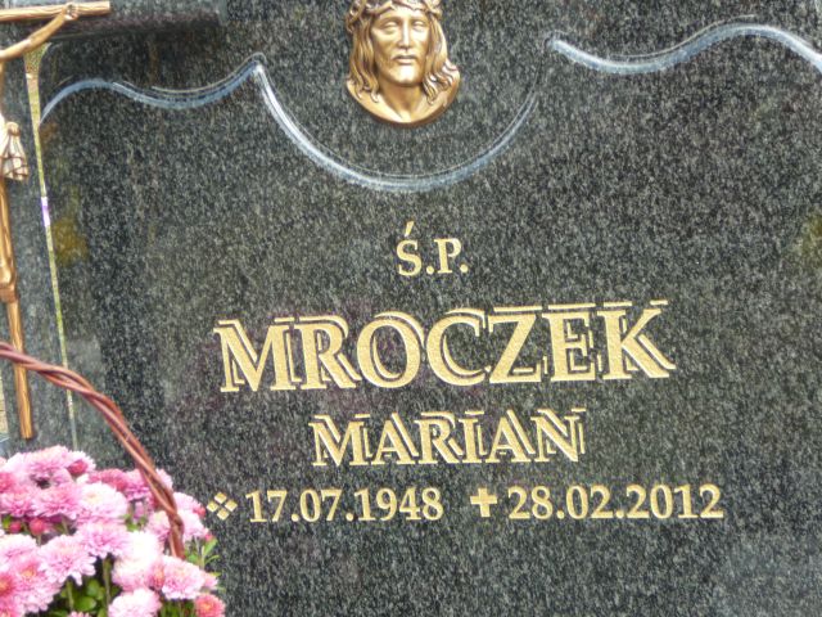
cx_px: 411
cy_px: 308
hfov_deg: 20.7
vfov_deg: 15.6
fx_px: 2256
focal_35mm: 95
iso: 80
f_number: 3.9
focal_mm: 14.1
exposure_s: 1/60
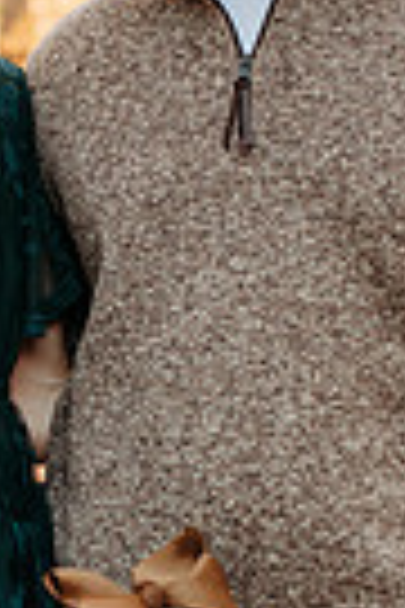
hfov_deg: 8.2
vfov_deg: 12.2
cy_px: 527
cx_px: 14
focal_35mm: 167
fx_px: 2818
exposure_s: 1/160
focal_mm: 50
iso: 800
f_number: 2.8
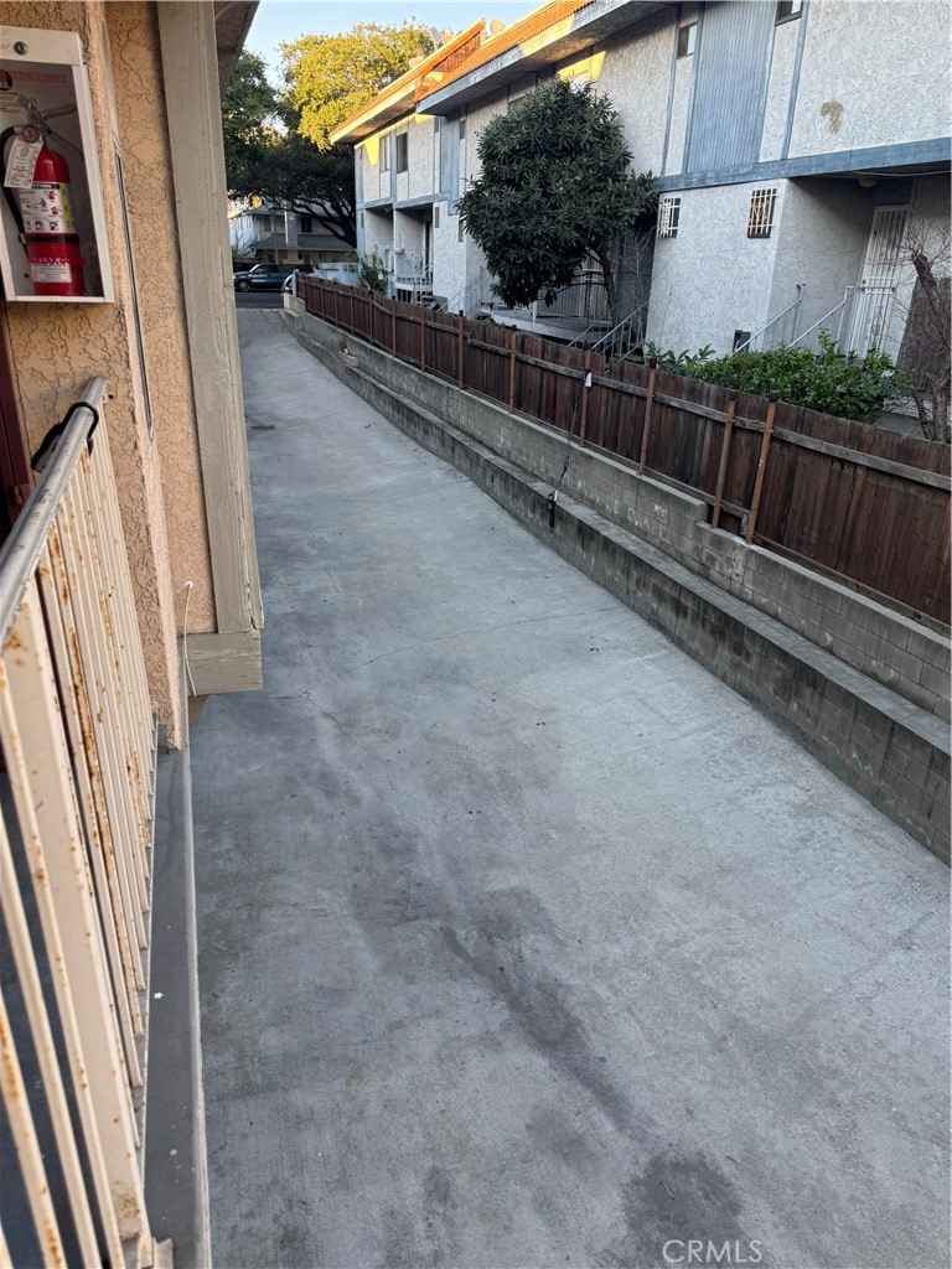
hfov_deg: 56.8
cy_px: 634
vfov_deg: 71.6
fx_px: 880
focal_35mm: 24
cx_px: 476
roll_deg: -2.9
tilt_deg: -24.0
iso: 50
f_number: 1.78
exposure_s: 1/124
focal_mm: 6.76
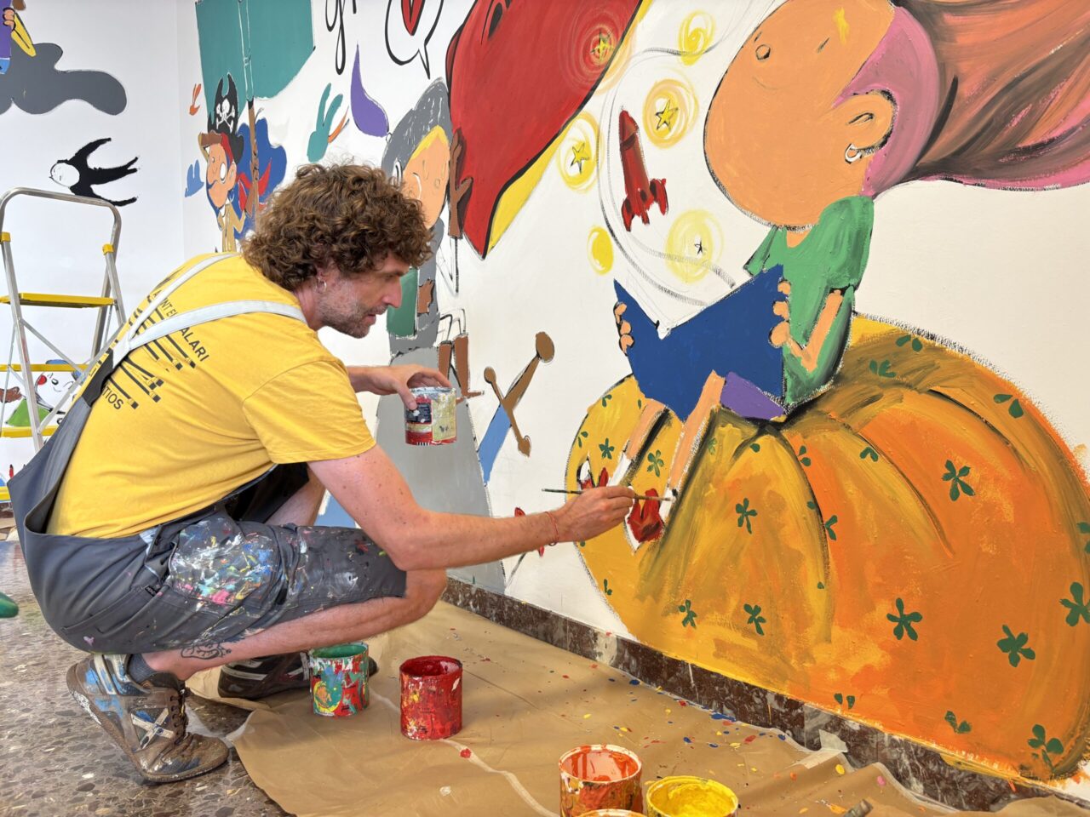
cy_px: 408
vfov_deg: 53.1
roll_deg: +0.4
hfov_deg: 67.3
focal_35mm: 26
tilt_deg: -2.7
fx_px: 819
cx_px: 545
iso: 80
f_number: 1.6
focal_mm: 5.96
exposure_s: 1/100
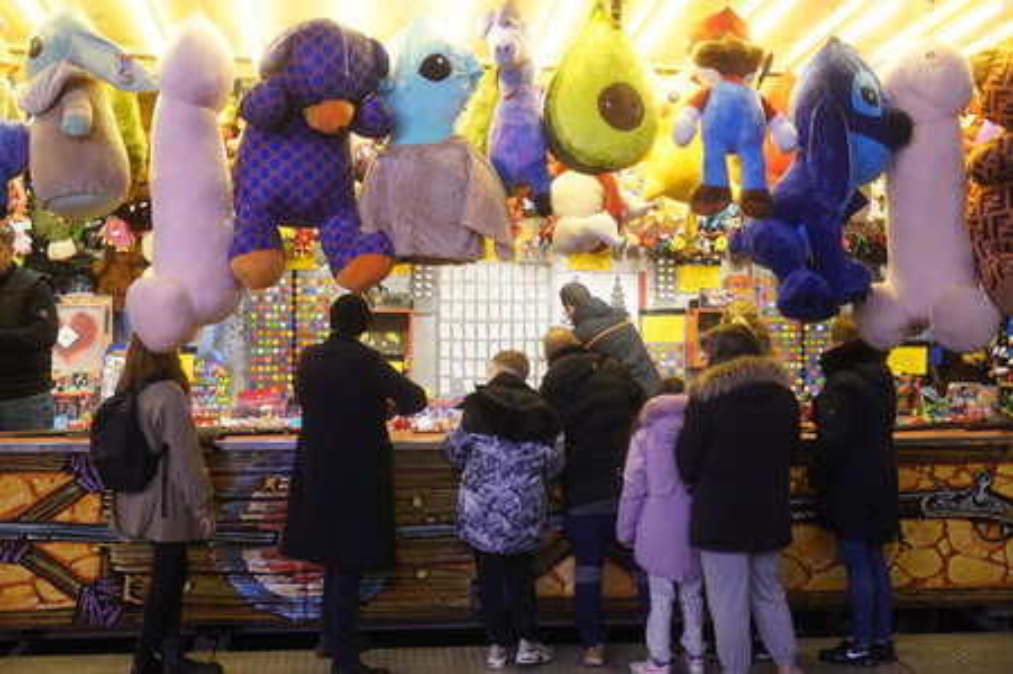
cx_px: 506
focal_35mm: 45
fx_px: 1265
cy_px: 337
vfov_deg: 29.8
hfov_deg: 43.6
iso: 640
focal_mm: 30
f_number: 1.4
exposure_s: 1/250
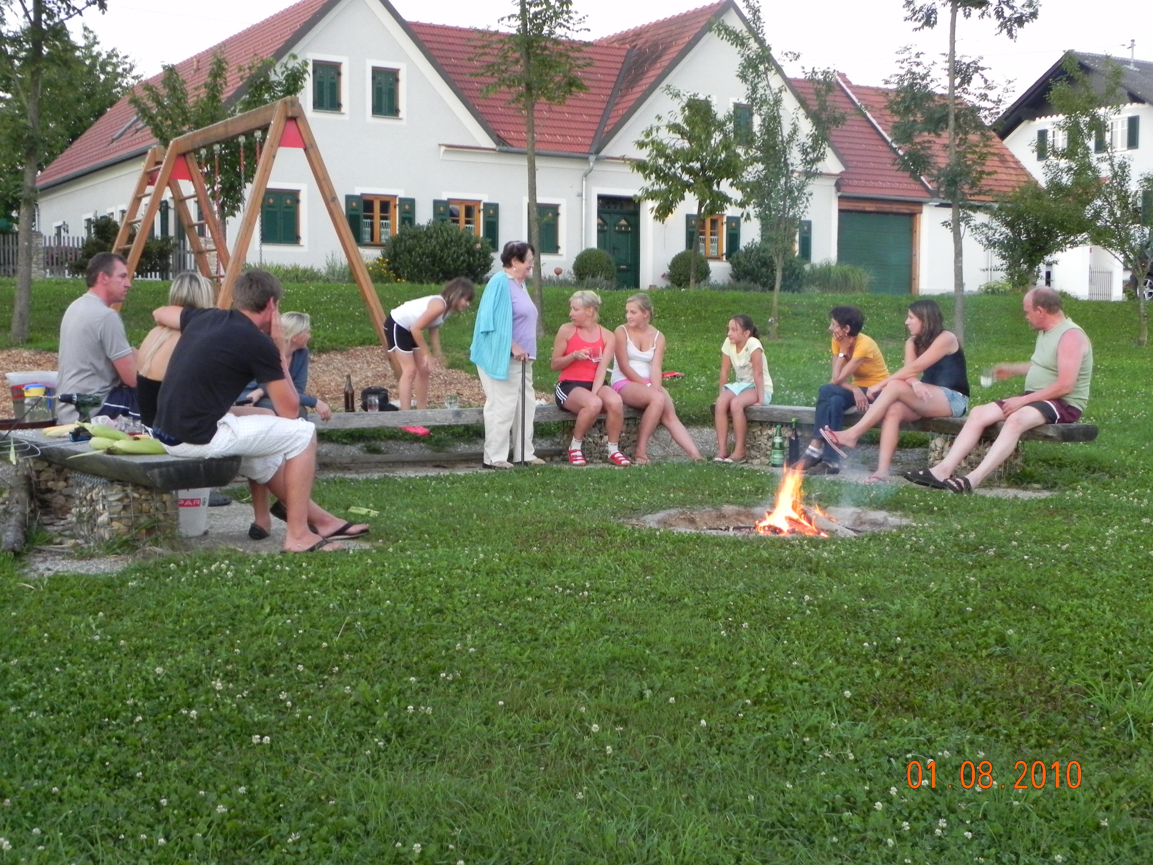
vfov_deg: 31.5
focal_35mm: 46
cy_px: 432
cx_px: 576
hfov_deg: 41.2
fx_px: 1532
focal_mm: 8.2
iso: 400
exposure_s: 1/15
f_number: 3.2
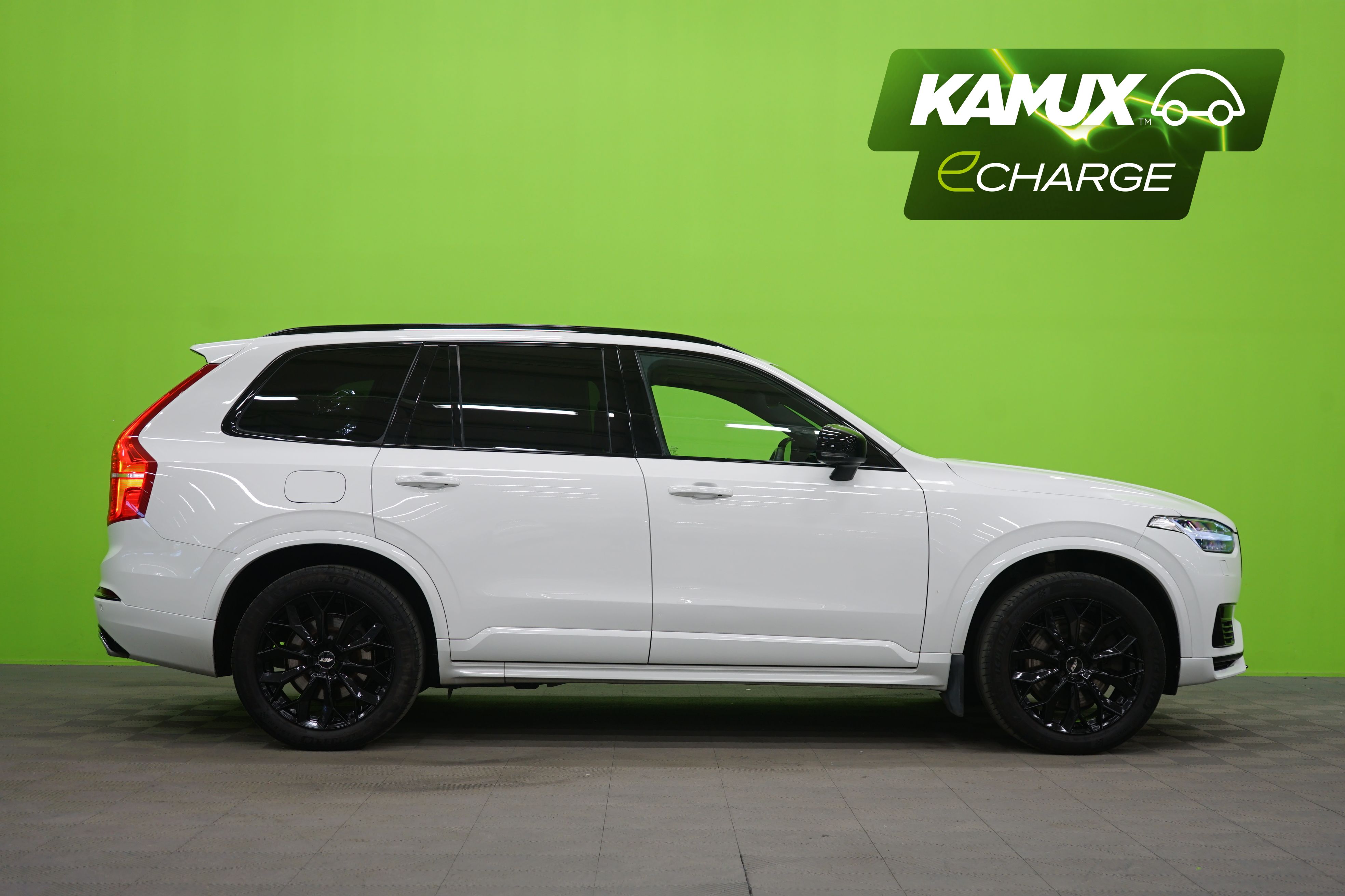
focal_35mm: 45
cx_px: 672
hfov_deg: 43.6
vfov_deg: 29.9
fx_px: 1681
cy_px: 448
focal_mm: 45
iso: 400
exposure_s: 1/10
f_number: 5
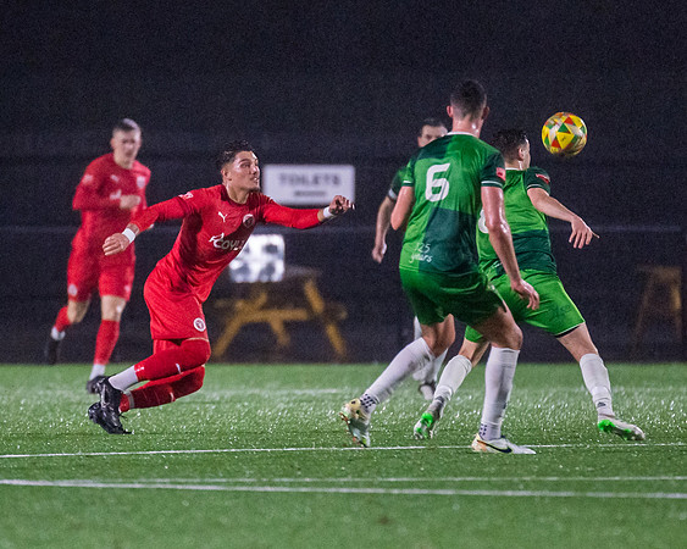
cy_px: 227
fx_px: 14640
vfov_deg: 2.1
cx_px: 209
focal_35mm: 720
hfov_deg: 2.7
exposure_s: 1/800
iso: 8000
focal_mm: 300
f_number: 2.8
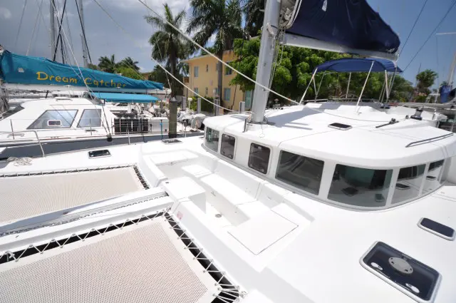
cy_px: 152
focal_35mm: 15
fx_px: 190
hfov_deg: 100.5
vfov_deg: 77.2
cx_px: 228
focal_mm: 10
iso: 200
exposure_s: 1/4000
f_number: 4
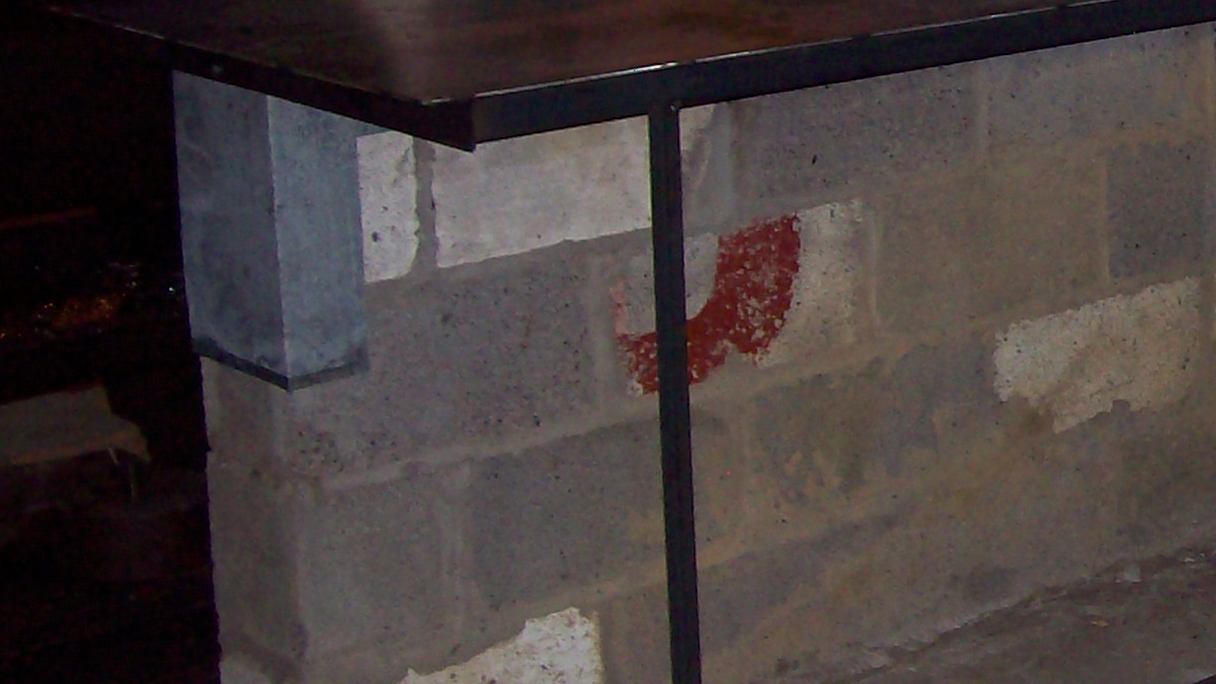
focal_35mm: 92
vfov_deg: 13.1
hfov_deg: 21.6
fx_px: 2967
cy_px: 166
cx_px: 1423
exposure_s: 1/64
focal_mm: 6
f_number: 2.7
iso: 80
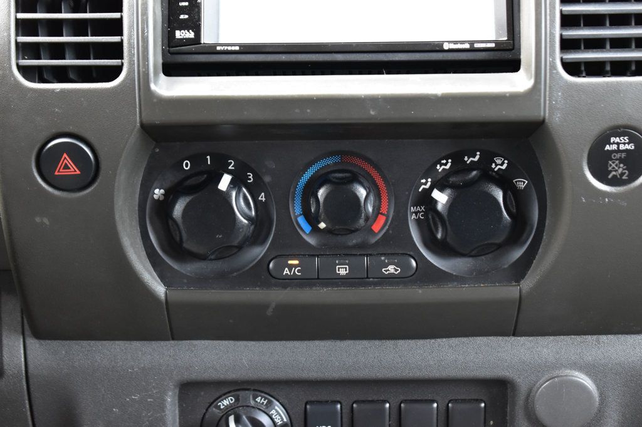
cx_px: 321
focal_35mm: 82
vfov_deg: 16.5
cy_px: 214
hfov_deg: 24.6
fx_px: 1471
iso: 1000
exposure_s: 1/15
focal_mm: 55
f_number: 6.3
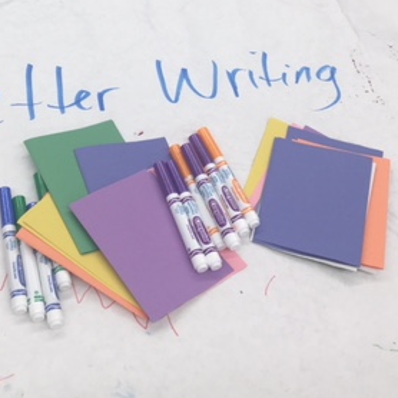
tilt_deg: -51.1
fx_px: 767
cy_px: 119
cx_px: 145
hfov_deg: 28.9
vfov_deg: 28.8
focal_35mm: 59
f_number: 2.2
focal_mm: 4.15
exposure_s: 1/120
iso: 40
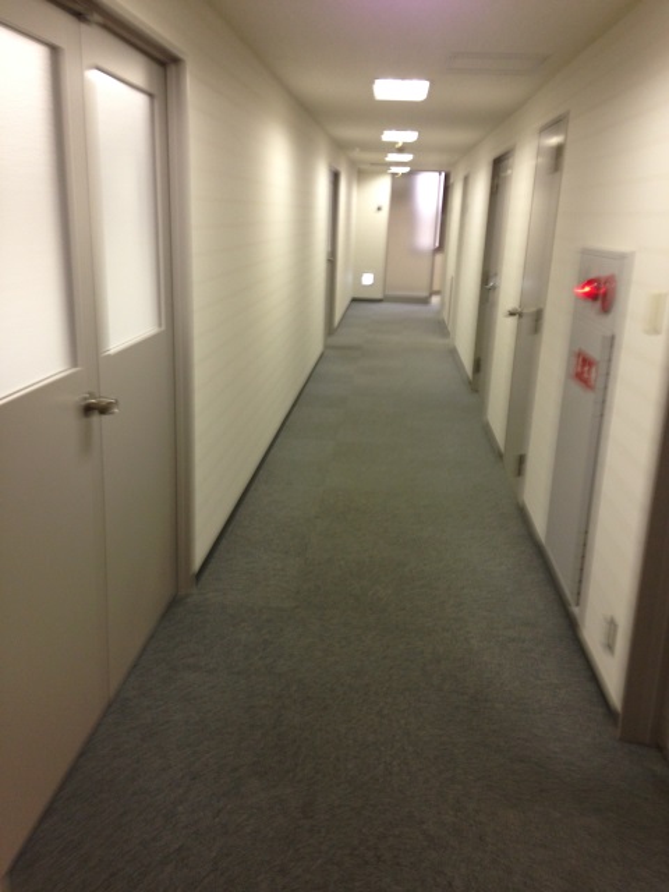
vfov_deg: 55.4
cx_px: 334
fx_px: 850
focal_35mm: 33
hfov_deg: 42.9
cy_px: 446
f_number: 2.4
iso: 80
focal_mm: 4.12
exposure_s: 1/20
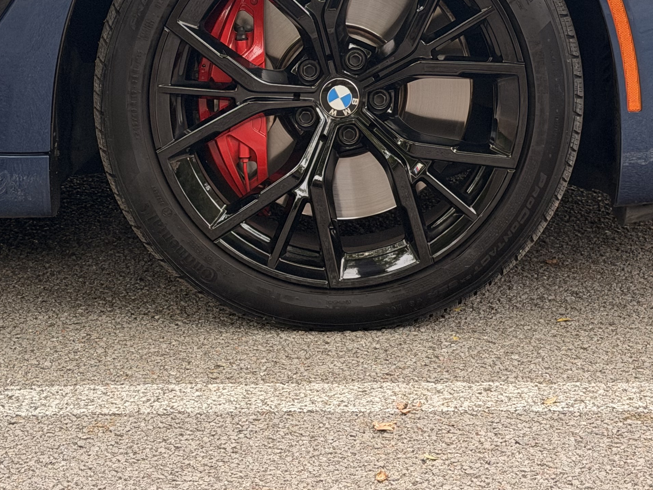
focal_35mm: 101
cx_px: 399
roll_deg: +2.3
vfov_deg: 14.4
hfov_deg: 19.4
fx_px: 1905
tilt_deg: -4.6
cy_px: 11
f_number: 1.78
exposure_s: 1/266
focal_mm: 6.76
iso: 80
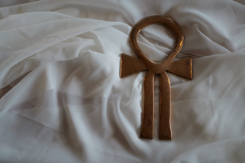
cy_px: 82
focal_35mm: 50
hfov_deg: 39.6
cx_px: 122
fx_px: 340
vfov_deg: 27.0
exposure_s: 1/60
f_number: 1.8
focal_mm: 50
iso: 160
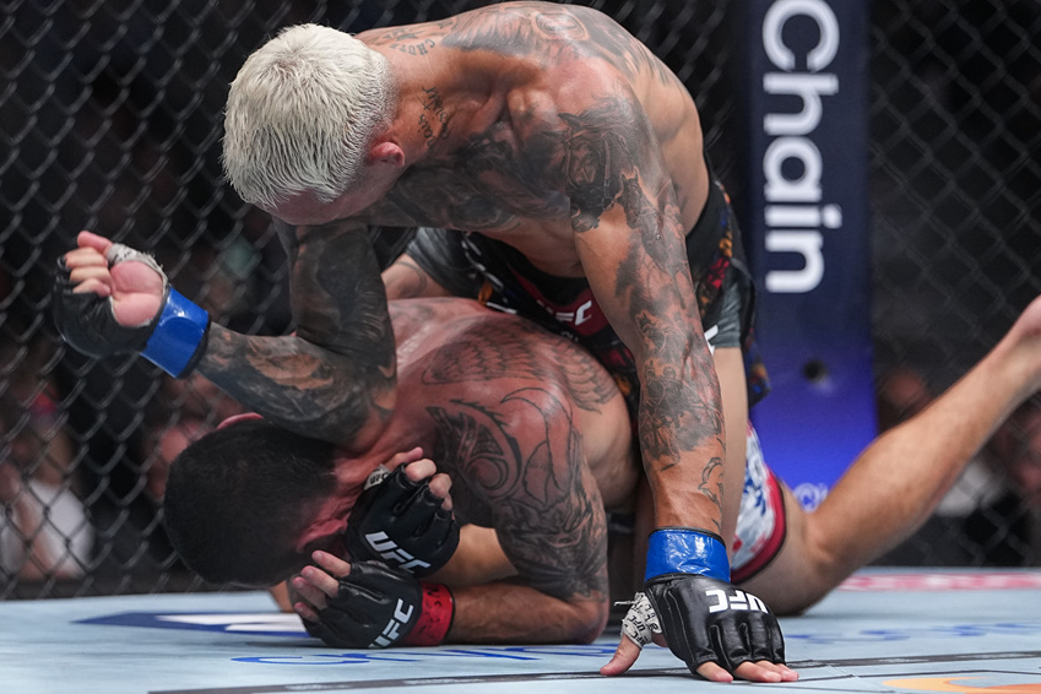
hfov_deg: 14.6
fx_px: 4048
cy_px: 331
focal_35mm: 140
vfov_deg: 9.8
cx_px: 607
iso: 2000
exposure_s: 1/1600
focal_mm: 110
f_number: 2.2
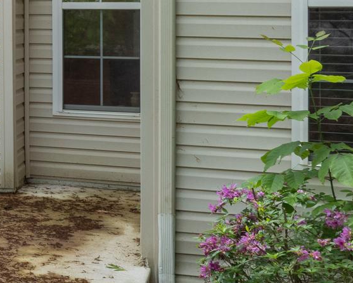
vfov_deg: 17.4
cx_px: -179
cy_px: -2
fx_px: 899
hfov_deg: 19.4
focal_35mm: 86
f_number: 7.1
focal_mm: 12.29
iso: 100
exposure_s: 1/40
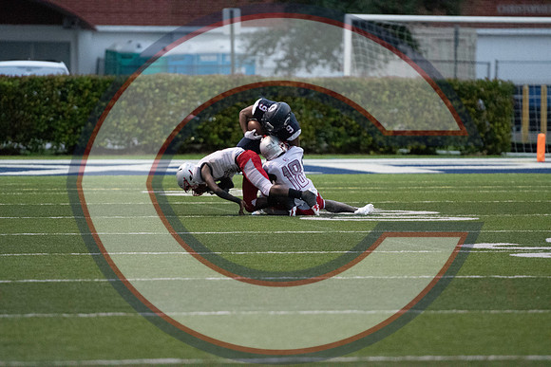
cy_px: 184
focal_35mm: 300
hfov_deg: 6.9
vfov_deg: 4.6
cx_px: 276
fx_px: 4593
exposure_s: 1/2000
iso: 9000
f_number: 2.8
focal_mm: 200
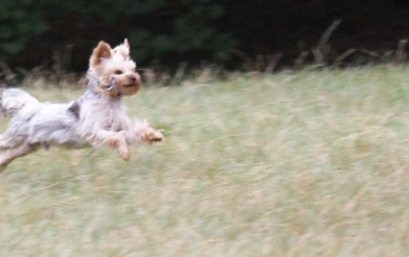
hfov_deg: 6.3
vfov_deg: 3.9
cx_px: 67
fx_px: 3737
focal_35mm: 335
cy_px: 84
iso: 400
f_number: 4
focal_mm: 100
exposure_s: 1/250
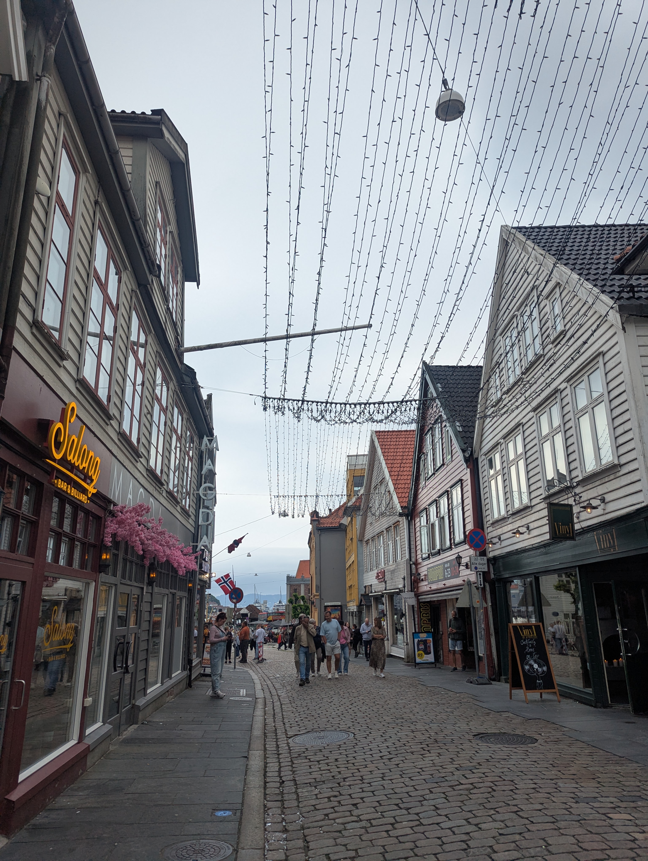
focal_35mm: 24
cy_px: 430
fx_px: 598
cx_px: 324
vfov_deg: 71.5
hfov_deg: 56.9
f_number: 1.85
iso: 72
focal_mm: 6.81
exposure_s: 1/1205
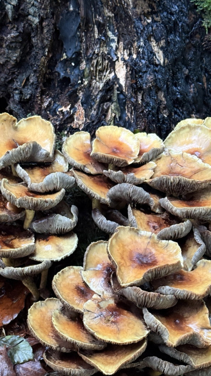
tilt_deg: -42.2
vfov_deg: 28.2
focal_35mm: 75
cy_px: 227
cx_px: 91
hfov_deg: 16.1
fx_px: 746
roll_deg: -7.1
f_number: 1.78
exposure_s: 1/60
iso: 250
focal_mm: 6.76
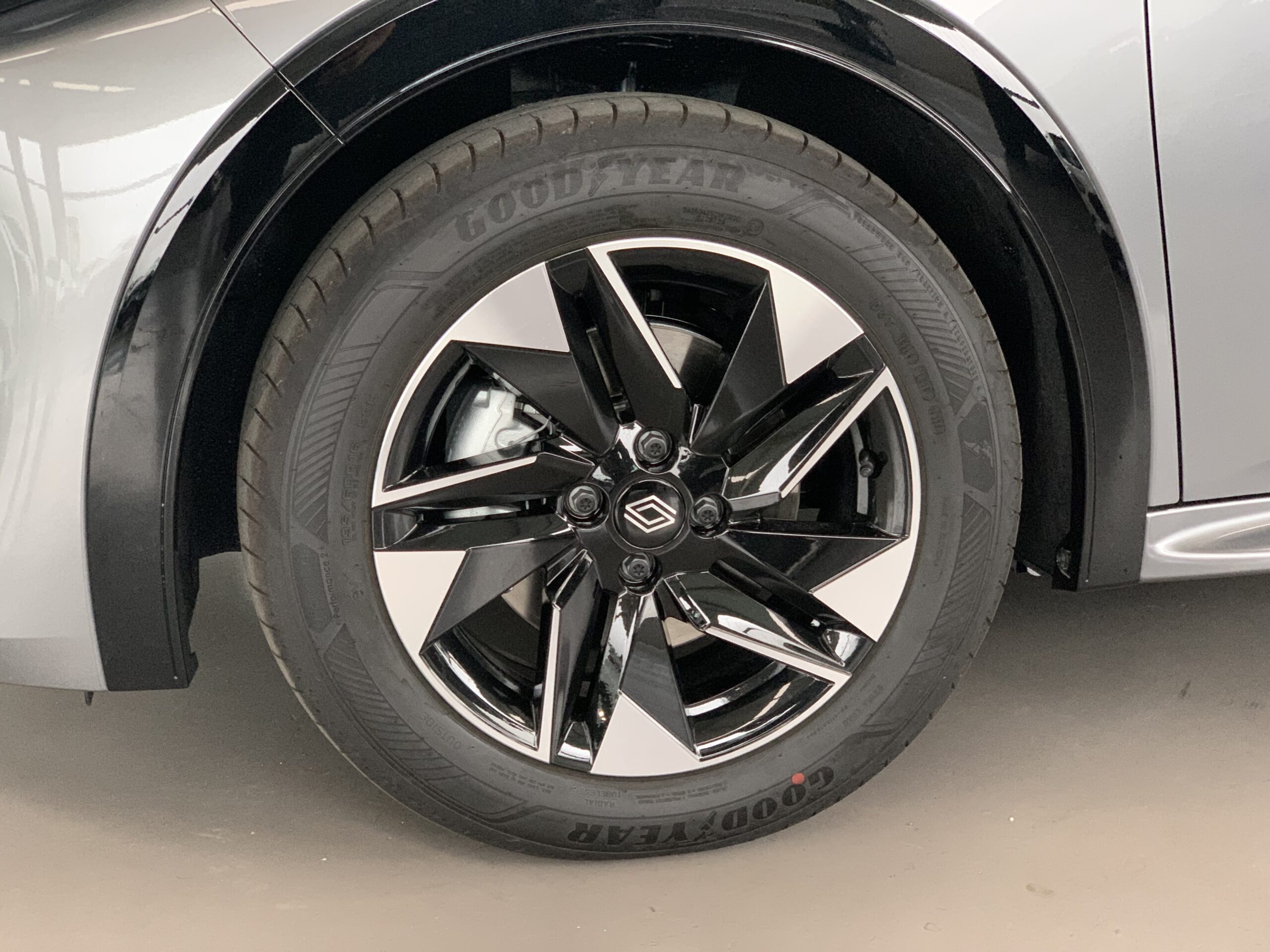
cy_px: 476
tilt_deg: -15.4
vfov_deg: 28.0
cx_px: 635
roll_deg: +0.4
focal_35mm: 52
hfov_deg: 36.8
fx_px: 1908
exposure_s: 1/56
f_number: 2.4
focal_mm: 6
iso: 500
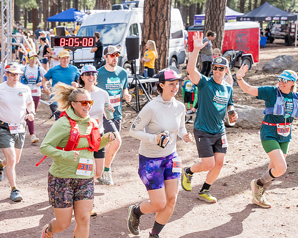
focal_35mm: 80
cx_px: 126
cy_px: 119
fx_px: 706
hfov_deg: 23.8
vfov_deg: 19.2
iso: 800
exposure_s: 1/640
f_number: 5
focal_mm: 70
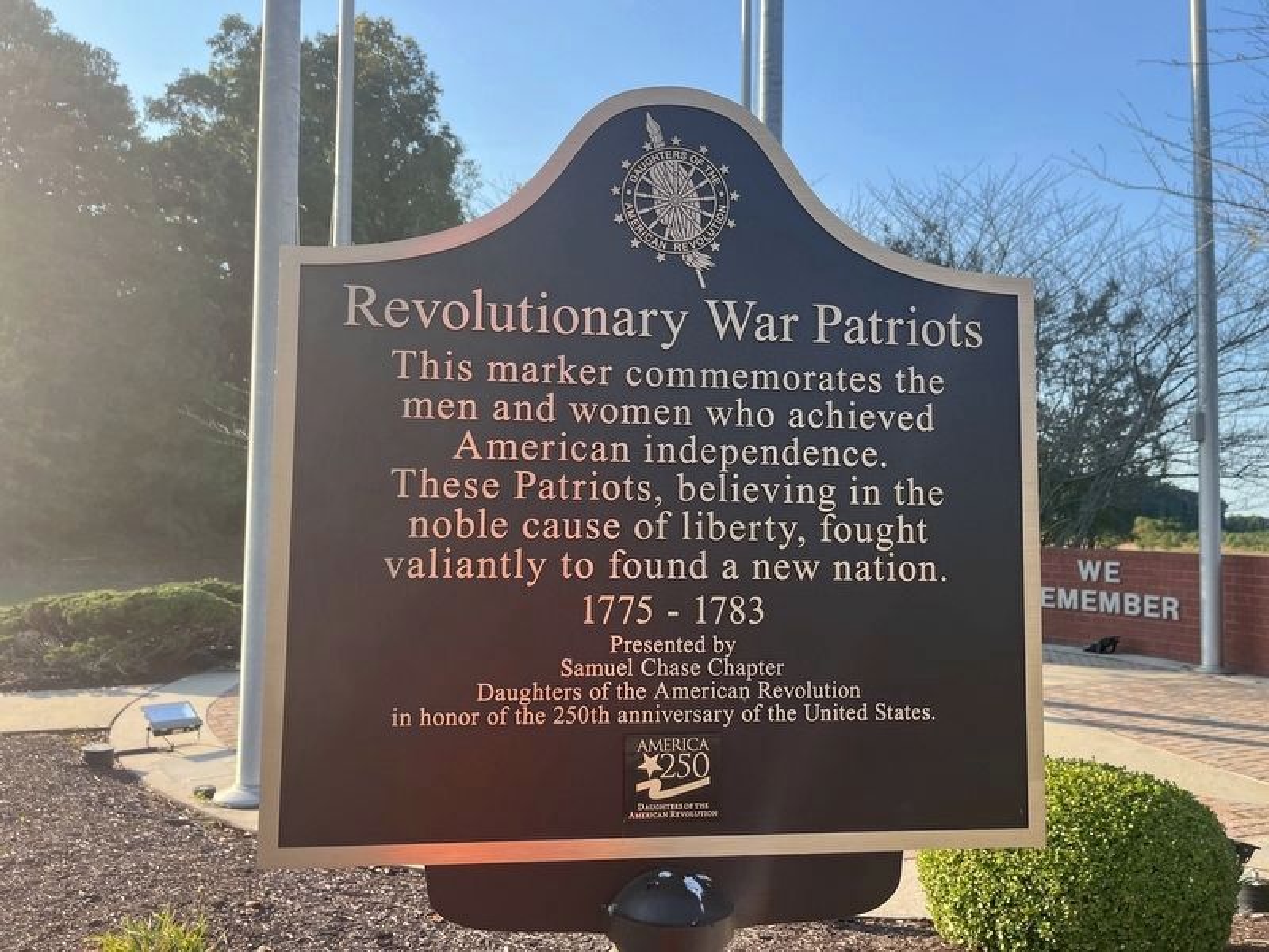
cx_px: 634
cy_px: 476
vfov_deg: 53.1
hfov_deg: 67.3
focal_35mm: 26
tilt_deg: +3.9
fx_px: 953
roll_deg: -0.3
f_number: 1.6
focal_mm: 5.1
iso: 50
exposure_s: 1/878
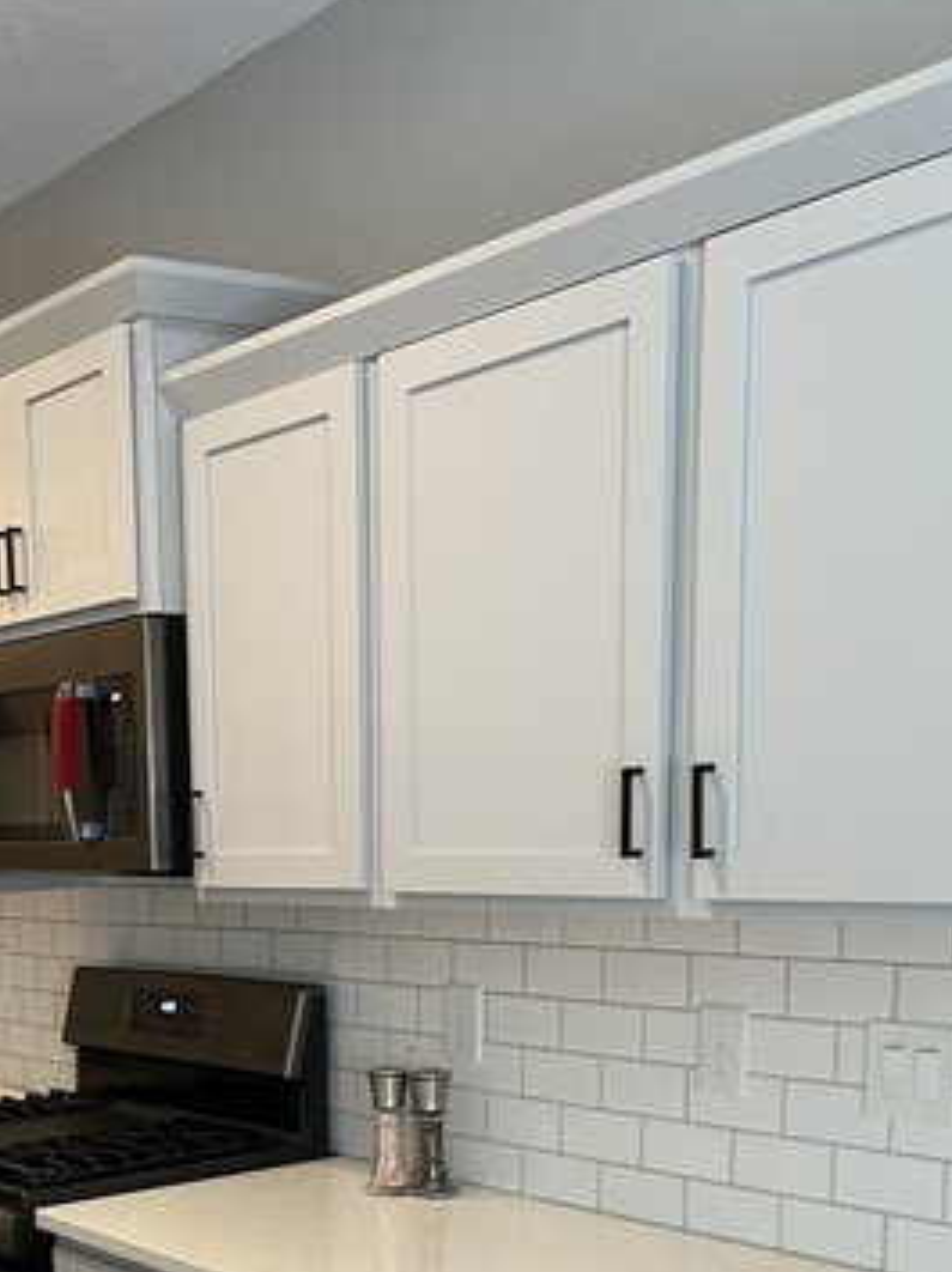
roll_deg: +2.6
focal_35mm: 49
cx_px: 86
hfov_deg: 28.4
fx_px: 1799
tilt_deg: -7.8
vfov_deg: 36.5
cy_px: 1148
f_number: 1.5
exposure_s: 1/60
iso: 100
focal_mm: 5.7
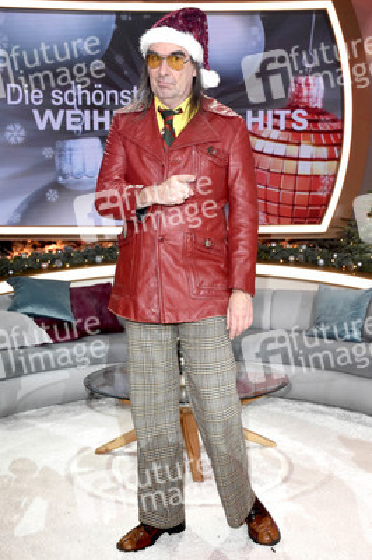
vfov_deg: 43.6
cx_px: 186
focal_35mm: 45
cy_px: 280
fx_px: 699
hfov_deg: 29.8
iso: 1600
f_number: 6.3
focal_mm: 30
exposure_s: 1/100
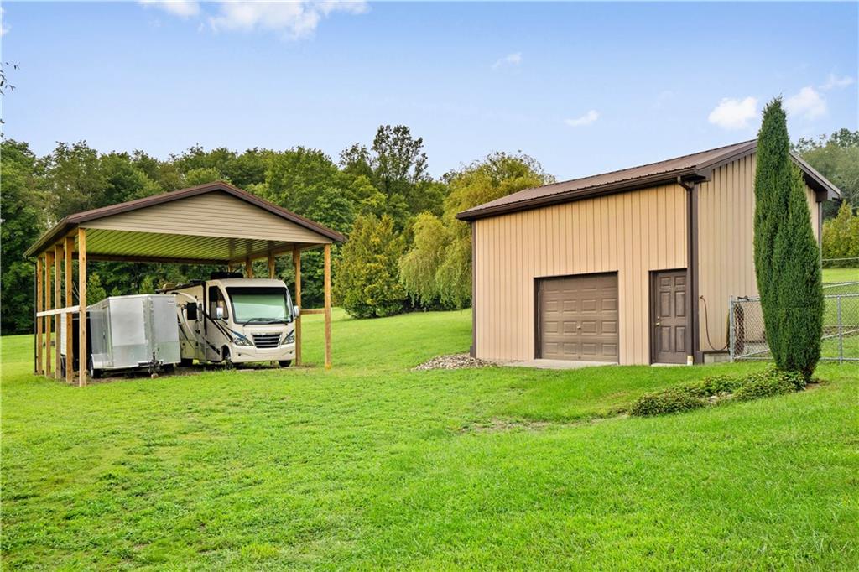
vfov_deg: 41.1
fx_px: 763
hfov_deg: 58.7
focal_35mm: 32
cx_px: 430
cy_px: 286
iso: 2000
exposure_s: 1/400
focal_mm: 32
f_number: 8
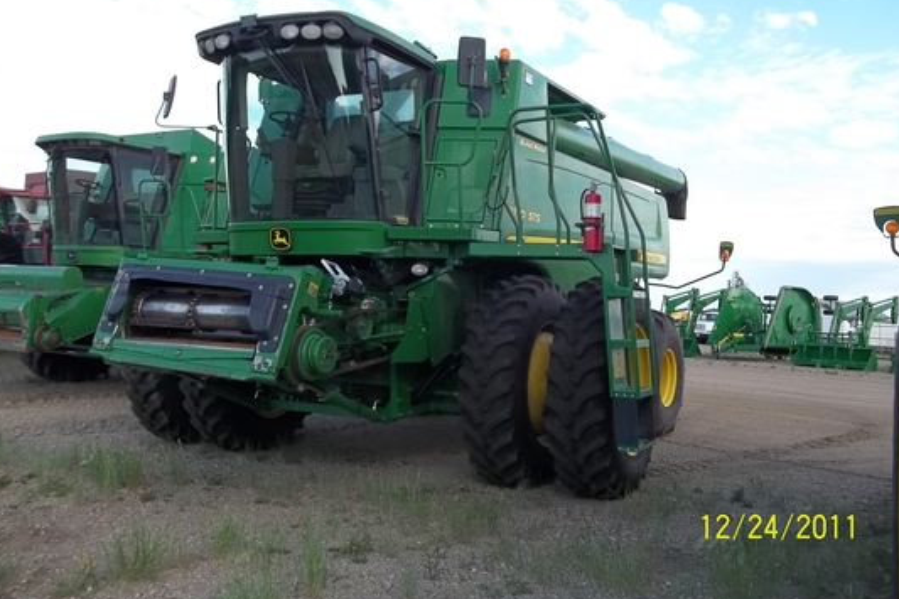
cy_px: 265
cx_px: 447
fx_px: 849
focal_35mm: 34
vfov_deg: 38.8
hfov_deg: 55.8
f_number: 2.9
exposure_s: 1/320
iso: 64
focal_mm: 5.7
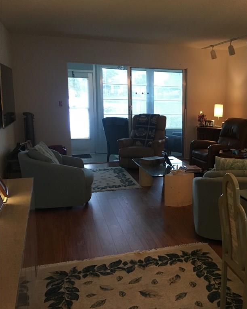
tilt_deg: -8.4
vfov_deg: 47.9
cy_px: 154
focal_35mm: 38
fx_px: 347
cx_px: 207
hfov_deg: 37.4
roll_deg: -1.5
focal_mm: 4.15
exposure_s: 1/30
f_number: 2.2
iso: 160
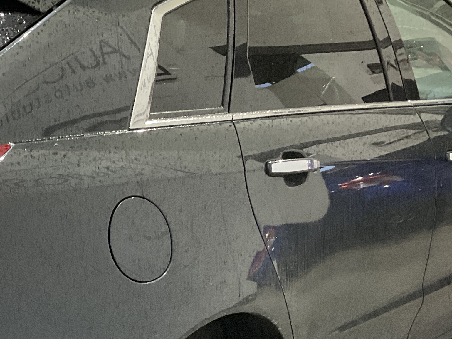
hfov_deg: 24.9
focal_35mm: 76
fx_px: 992
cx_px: 45
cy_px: 298
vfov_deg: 19.1
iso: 250
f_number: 1.8
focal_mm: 3
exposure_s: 1/60
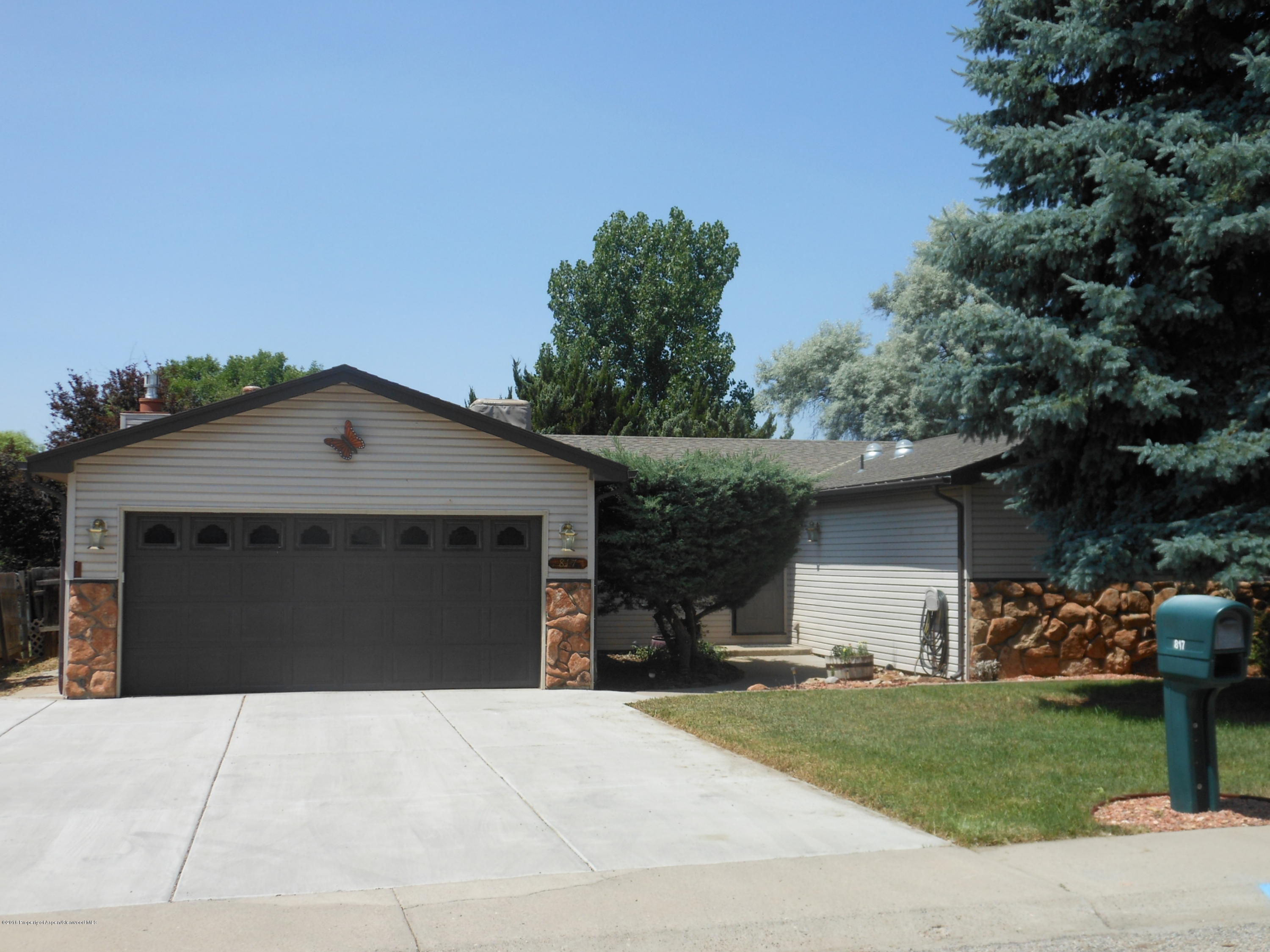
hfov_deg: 49.0
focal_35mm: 38
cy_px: 476
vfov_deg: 37.7
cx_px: 635
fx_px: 1394
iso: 80
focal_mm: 6.8
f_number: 3.6
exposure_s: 1/800
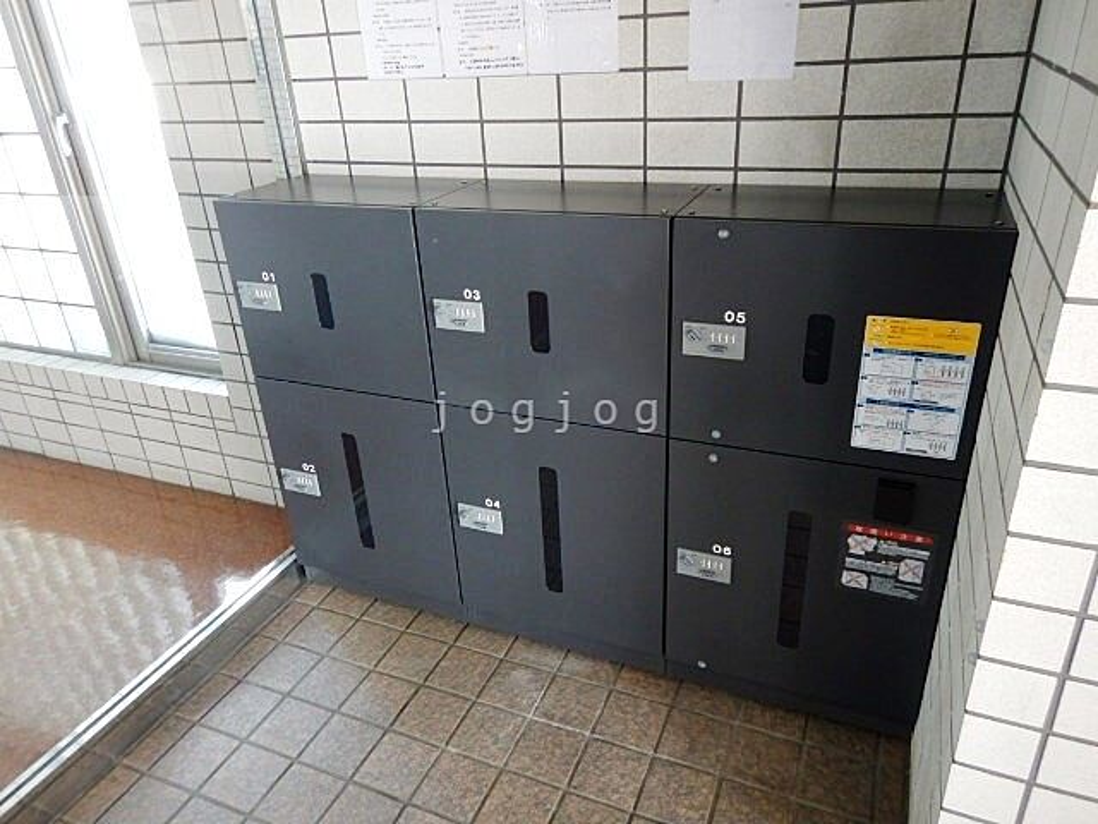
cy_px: 412
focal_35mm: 24
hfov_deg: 71.6
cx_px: 549
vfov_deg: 56.8
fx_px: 761
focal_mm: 4.3
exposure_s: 1/30
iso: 360
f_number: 2.8
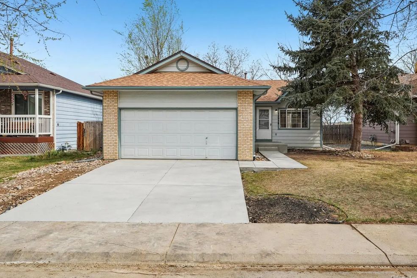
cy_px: 139
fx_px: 272
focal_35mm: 24
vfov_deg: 54.0
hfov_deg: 74.8
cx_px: 217
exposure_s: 1/160
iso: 100
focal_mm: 22.5
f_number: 8
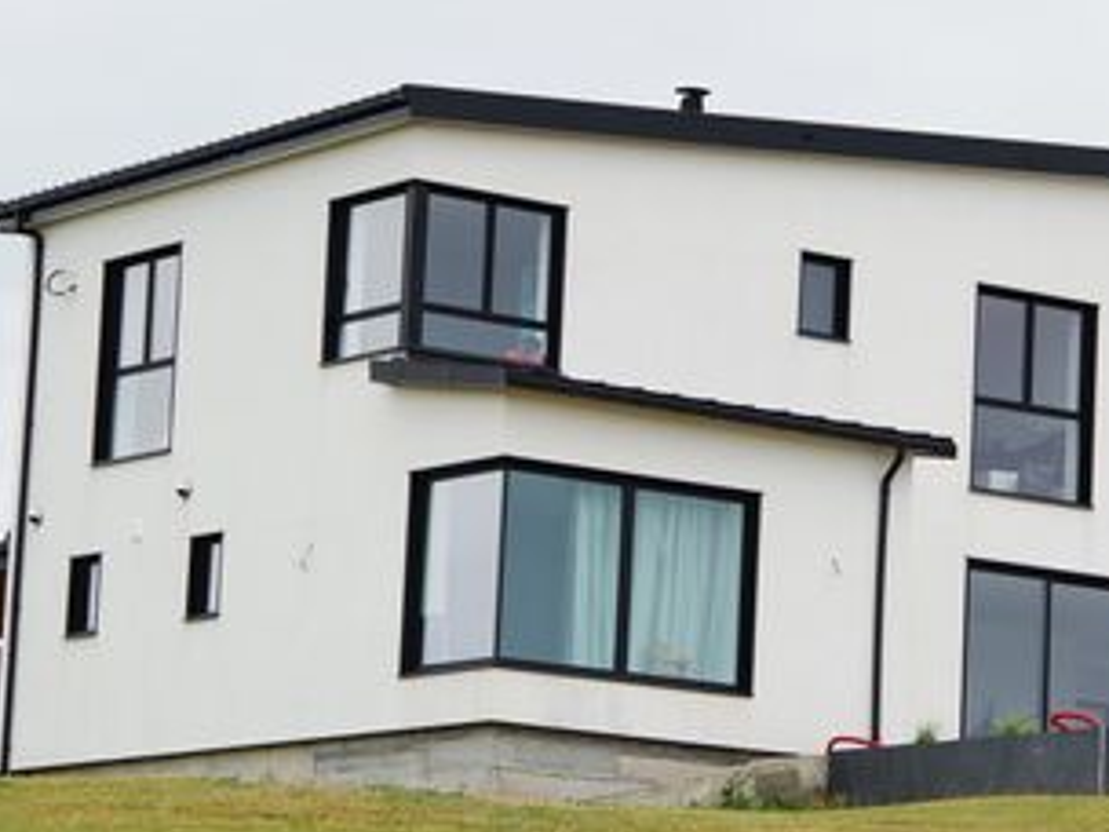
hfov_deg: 13.1
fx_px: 4806
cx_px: 741
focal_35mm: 150
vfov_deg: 9.9
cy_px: 427
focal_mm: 53
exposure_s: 1/200
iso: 100
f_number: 6.3
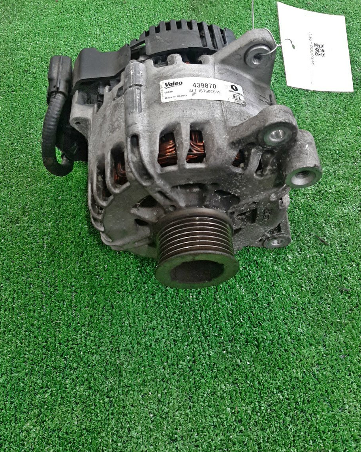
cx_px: 192
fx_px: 427
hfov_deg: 45.8
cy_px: 194
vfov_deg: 55.4
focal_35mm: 32
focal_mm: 3.93
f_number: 1.7
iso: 175
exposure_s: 1/50
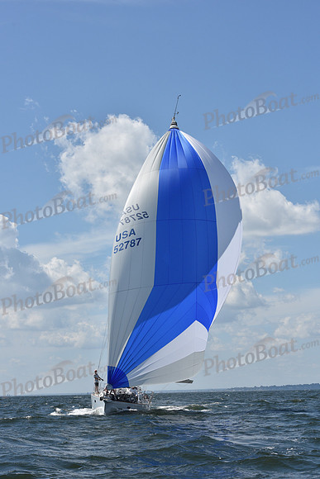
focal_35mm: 75
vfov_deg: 27.0
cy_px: 240
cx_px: 160
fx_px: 999
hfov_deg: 18.2
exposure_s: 1/1250
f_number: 10
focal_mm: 75
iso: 320
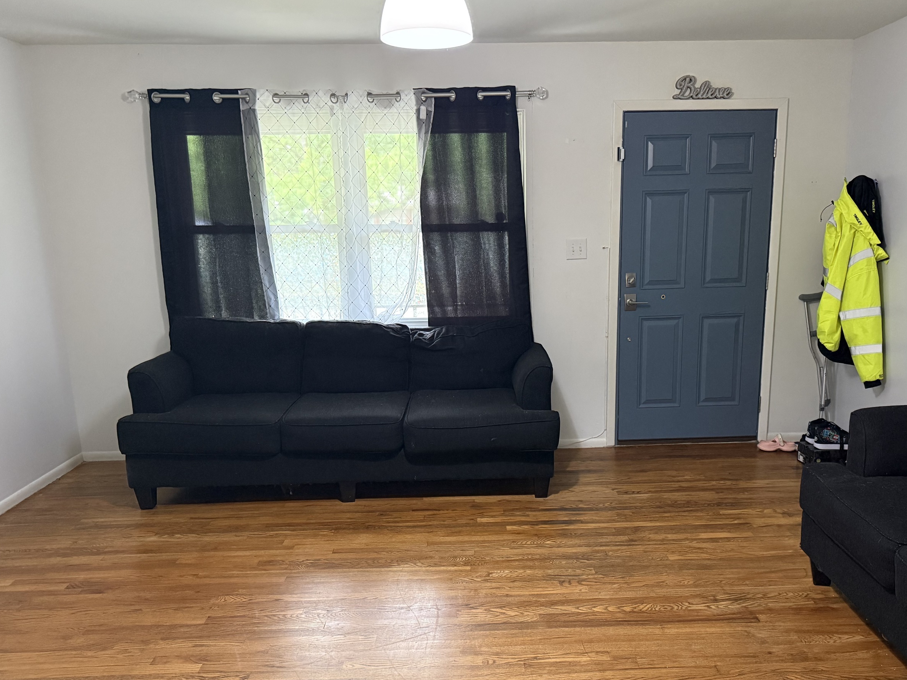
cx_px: 507
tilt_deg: -12.9
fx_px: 812
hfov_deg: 58.2
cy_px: 414
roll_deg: +0.9
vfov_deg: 45.2
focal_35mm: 31
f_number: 1.78
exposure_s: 1/60
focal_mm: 6.76
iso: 800
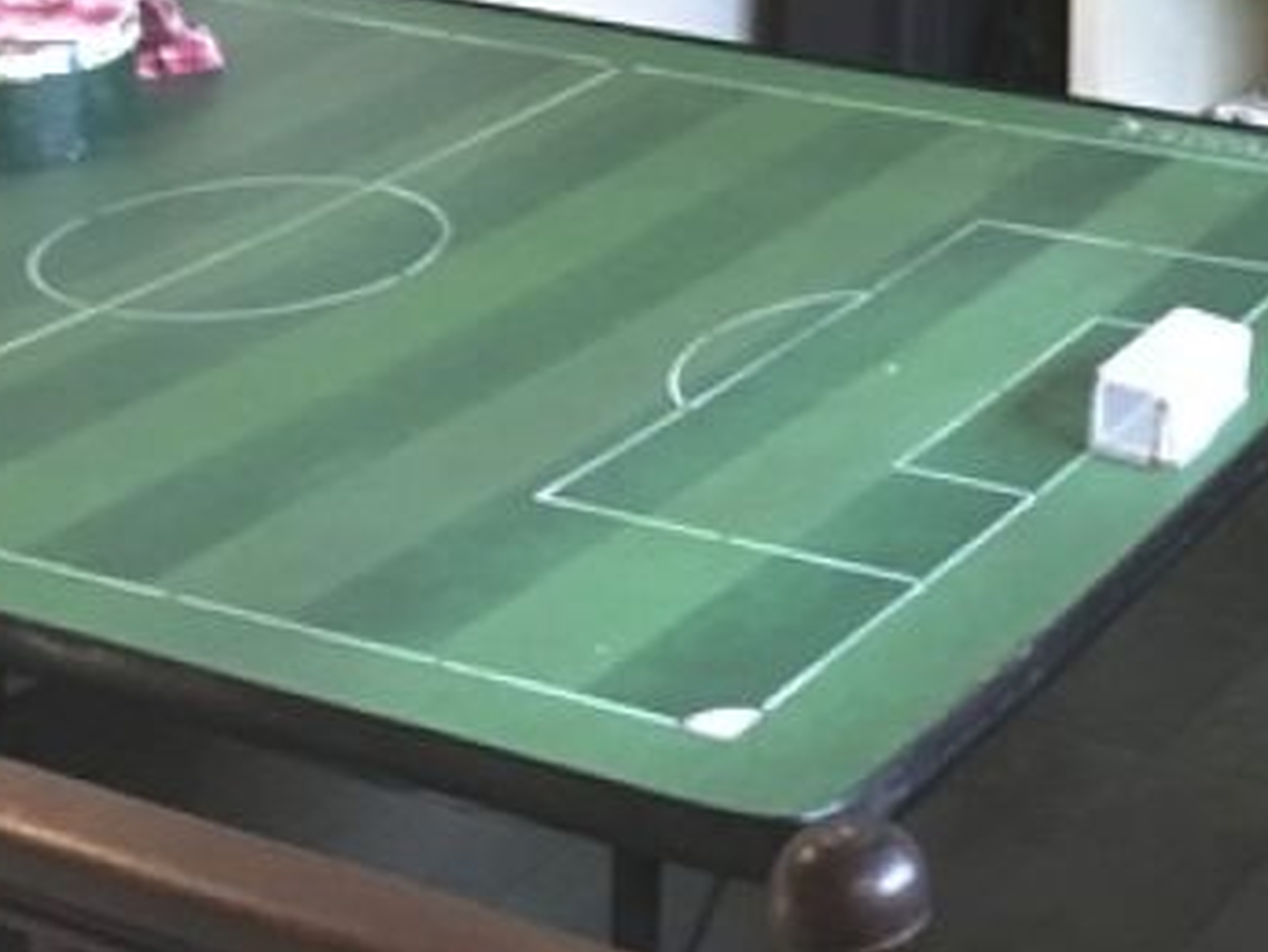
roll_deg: -0.5
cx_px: 1301
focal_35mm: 86
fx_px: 3151
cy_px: -397
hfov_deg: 21.8
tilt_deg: -10.4
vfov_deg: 16.0
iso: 200
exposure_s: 1/30
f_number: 2.2
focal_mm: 4.15
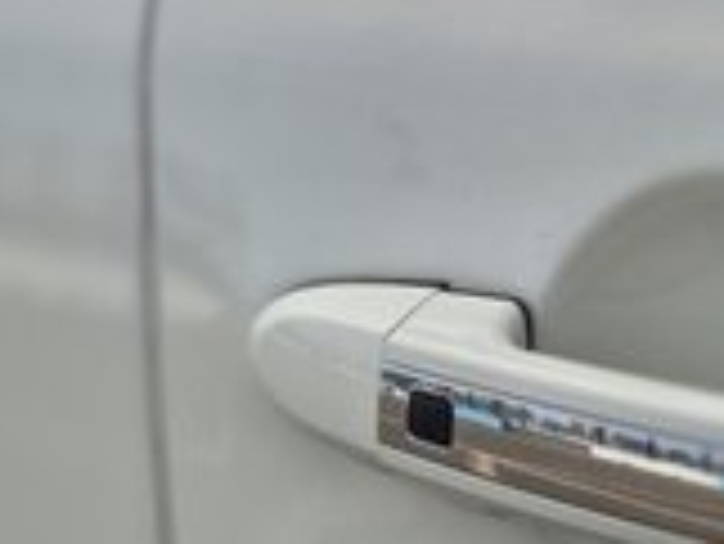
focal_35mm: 57
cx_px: 598
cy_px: 373
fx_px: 1193
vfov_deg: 25.5
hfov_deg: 32.6
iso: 25
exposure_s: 1/1500
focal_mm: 5.4
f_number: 1.8
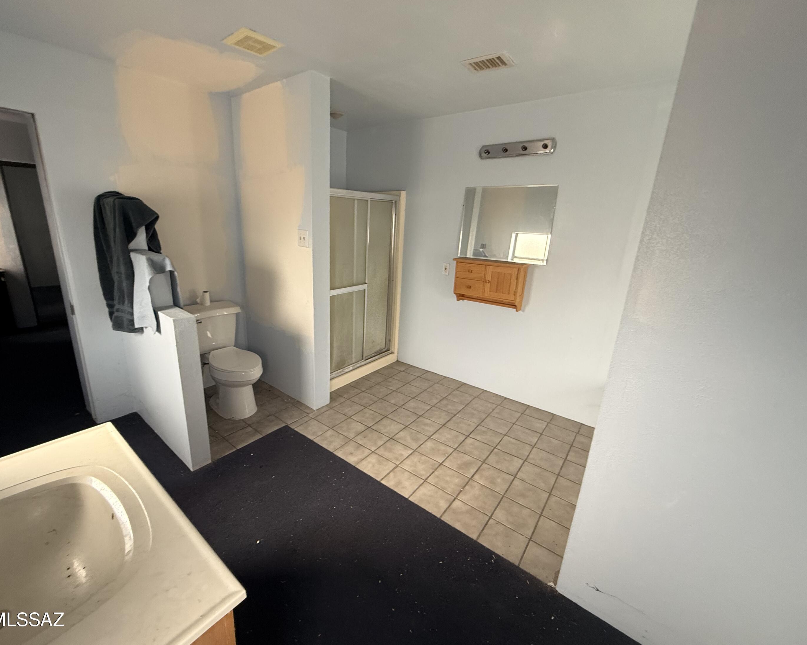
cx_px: 371
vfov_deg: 84.0
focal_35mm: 15
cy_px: 318
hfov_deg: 96.6
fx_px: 358
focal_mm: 2.22
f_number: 2.2
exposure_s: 1/99
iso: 200
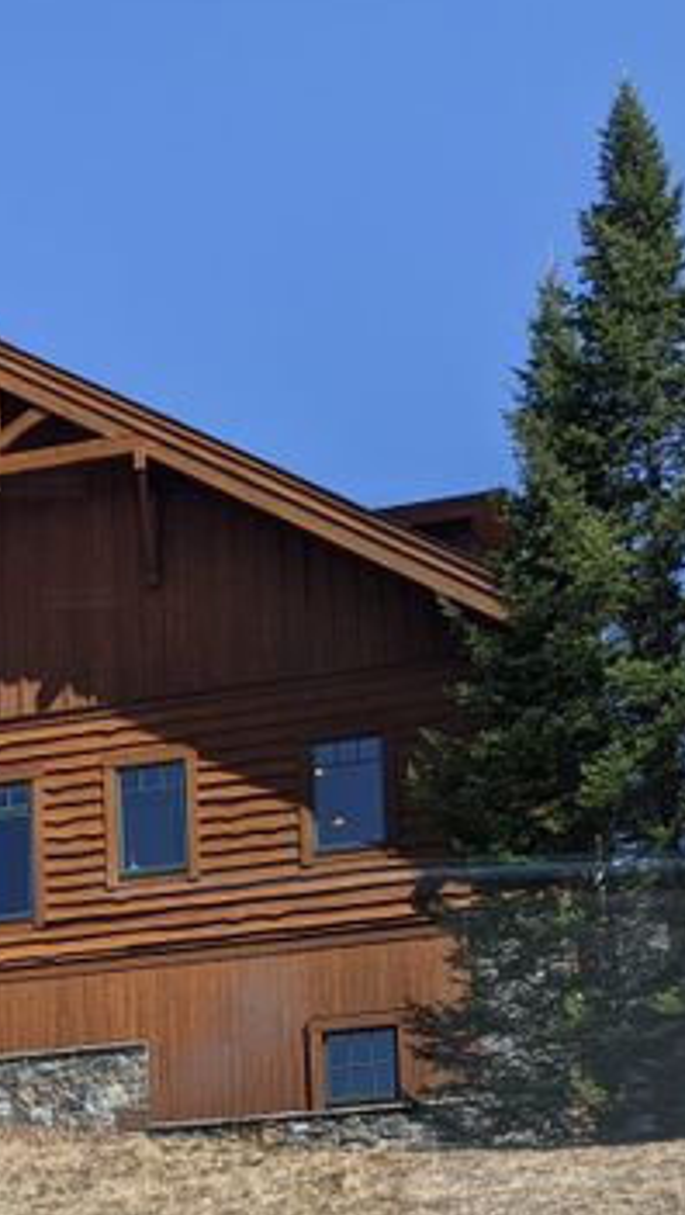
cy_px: 1250
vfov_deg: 29.1
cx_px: -14
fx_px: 2159
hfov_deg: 17.6
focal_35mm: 67
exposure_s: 1/1805
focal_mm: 4.44
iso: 65
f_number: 1.8
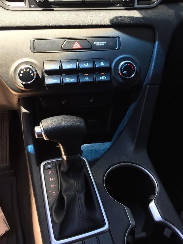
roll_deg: +2.1
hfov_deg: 36.8
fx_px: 275
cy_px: 84
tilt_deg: -28.0
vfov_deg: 47.2
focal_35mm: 39
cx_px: 97
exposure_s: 1/120
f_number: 2.2
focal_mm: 4.15
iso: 50
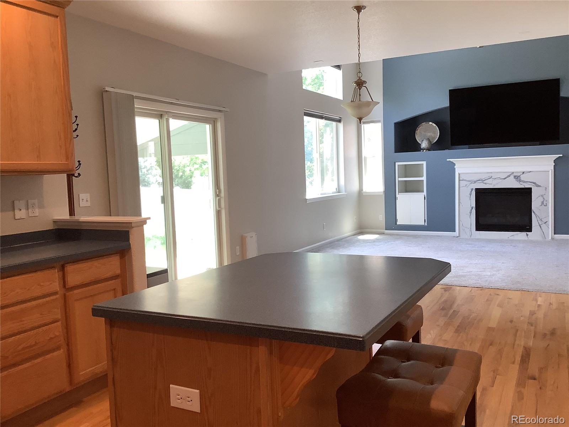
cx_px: 284
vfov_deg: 45.4
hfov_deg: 58.4
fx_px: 510
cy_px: 214
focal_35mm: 31
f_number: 2.4
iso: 100
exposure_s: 1/60
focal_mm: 3.3
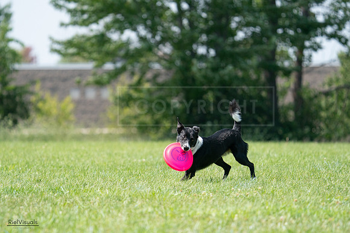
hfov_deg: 6.5
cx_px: 175
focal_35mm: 318
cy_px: 116
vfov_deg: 4.3
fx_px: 3092
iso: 1600
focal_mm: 318
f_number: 6.3
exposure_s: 1/4000
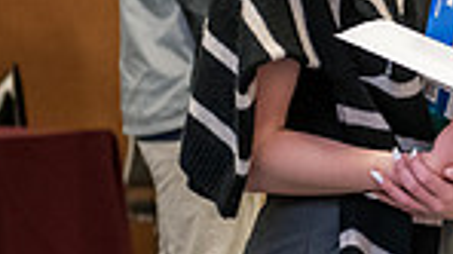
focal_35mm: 238
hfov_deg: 8.9
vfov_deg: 5.1
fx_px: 2857
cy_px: -8
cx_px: 618
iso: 2500
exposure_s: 1/160
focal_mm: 58
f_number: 3.2
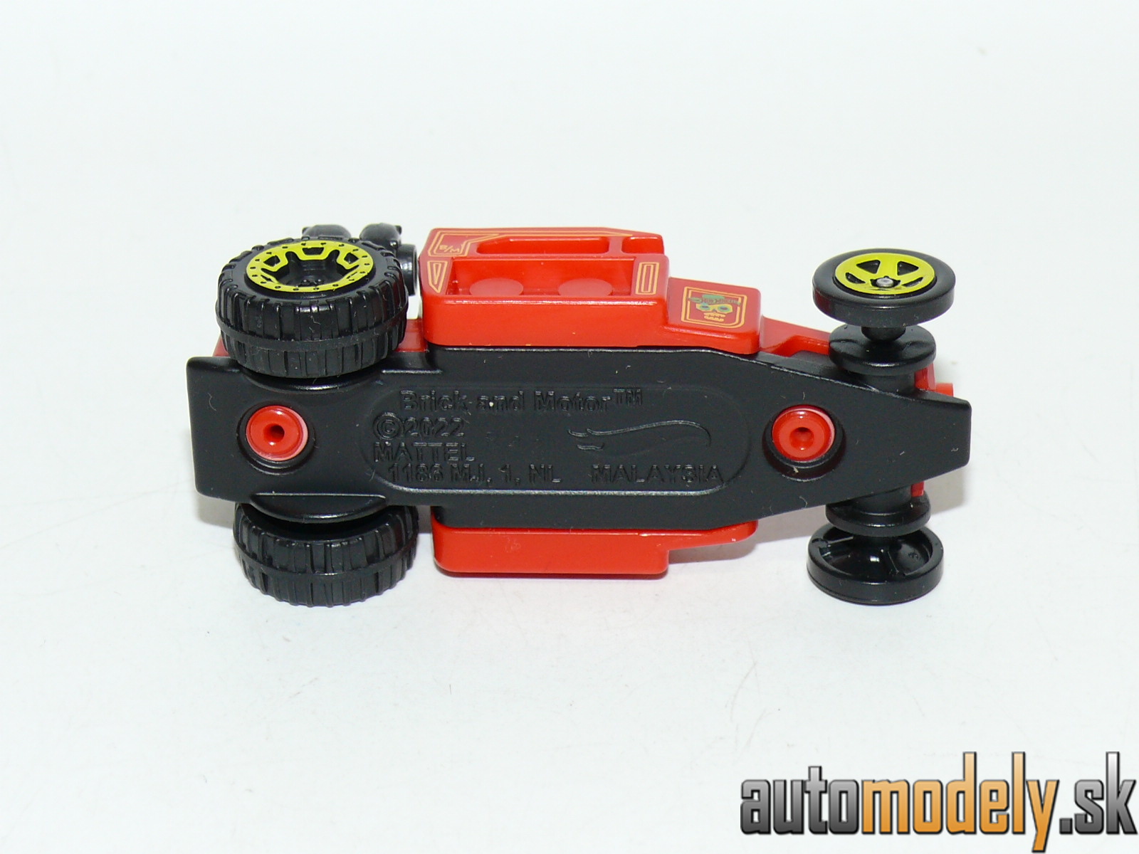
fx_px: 3356
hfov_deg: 19.3
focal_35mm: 102
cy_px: 427
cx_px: 570
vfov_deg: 14.5
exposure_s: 1/30
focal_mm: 13.4
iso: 100
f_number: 4
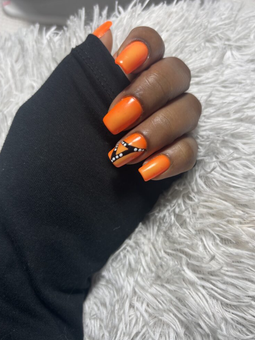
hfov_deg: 51.4
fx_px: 265
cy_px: 174
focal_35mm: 27
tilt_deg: -74.2
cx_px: 128
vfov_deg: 65.3
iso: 32
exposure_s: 1/108
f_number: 1.6
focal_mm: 5.96
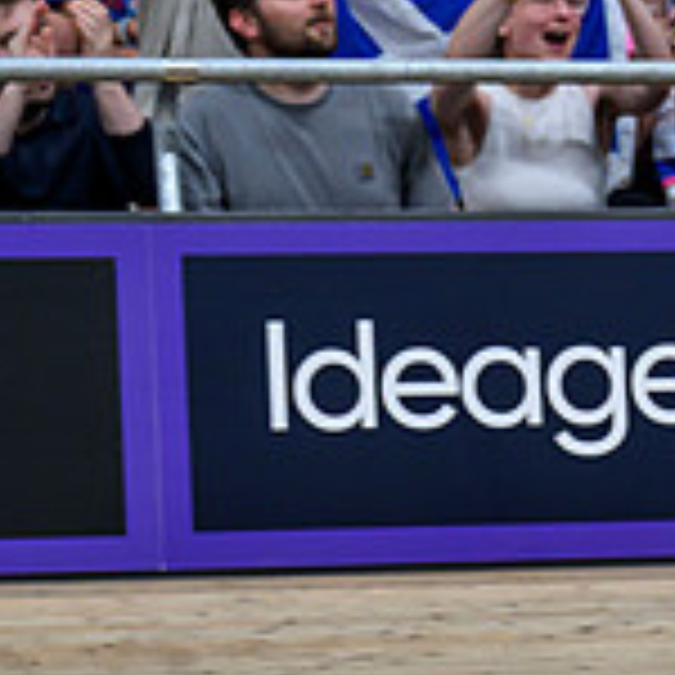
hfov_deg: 6.5
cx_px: 1287
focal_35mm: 264
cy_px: 339
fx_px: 5824
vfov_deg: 6.6
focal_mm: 77
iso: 2000
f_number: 3.5
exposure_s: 1/2000
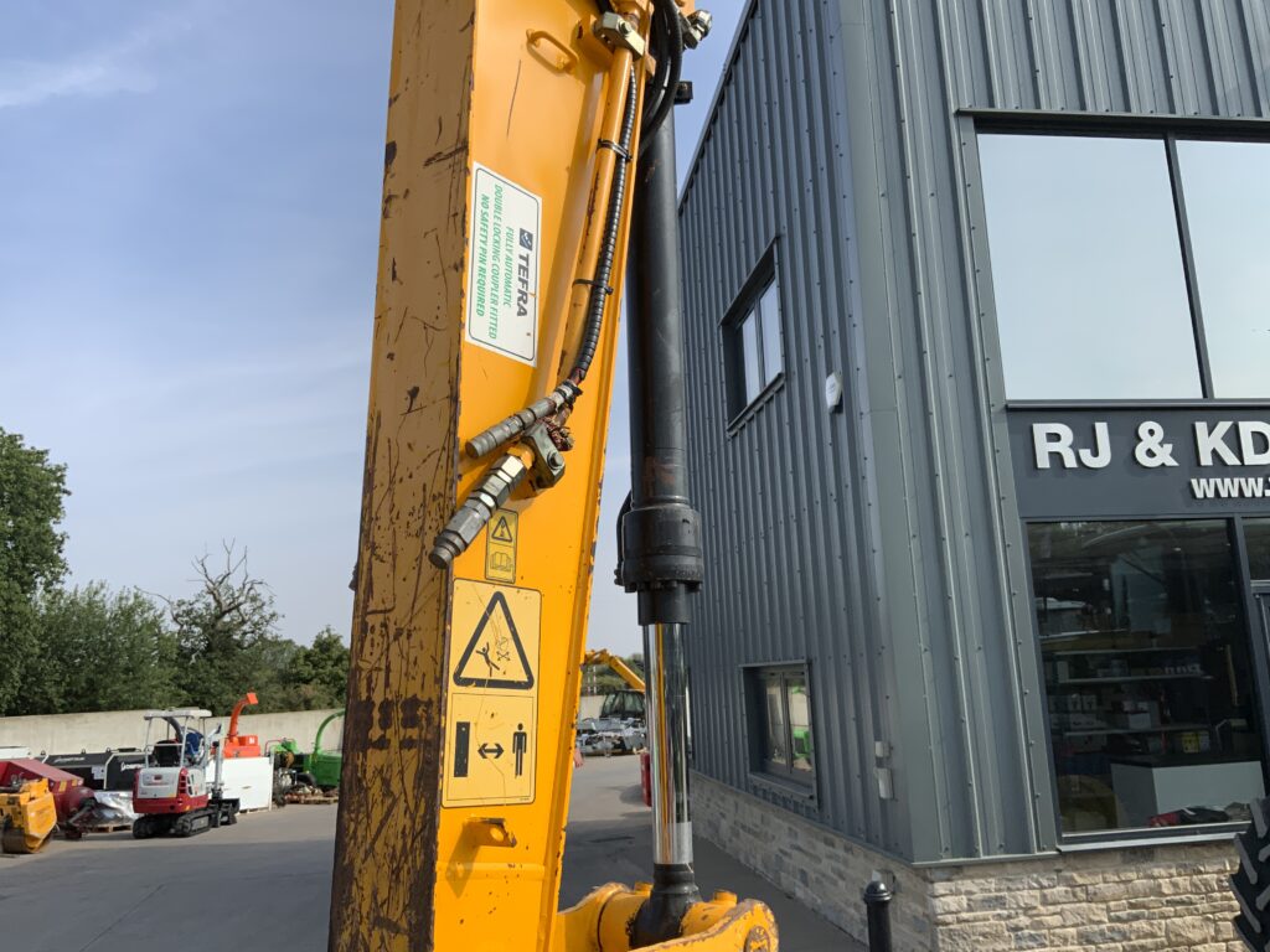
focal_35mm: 29
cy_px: 476
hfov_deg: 61.7
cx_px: 635
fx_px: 1064
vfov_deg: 48.2
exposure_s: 1/1577
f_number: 1.8
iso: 16
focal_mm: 3
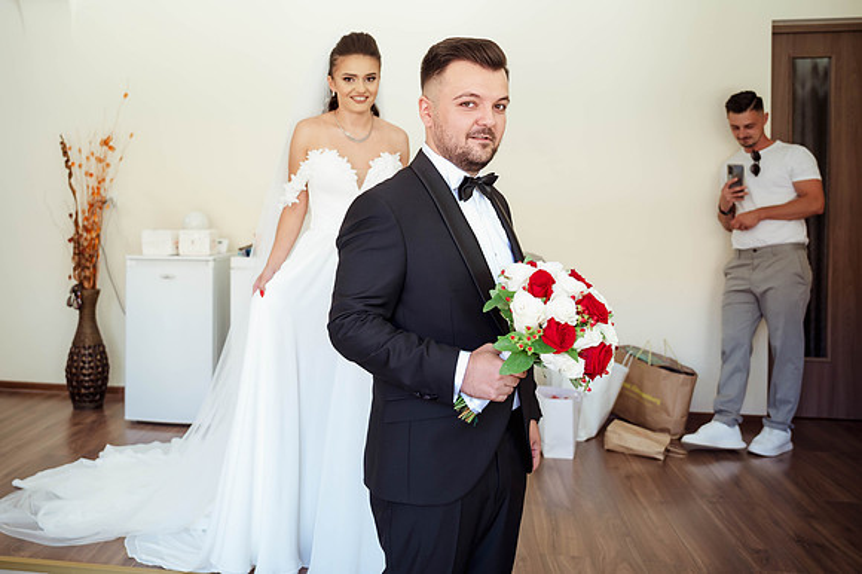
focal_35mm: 36
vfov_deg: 36.8
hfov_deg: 52.7
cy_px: 206
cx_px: 303
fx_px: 855
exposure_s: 1/125
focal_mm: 27.5
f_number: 2.8
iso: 1000
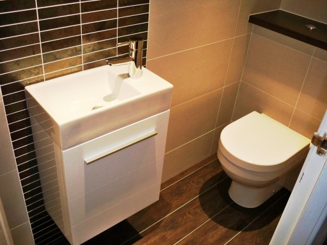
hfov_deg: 52.6
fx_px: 331
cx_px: 164
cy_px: 122
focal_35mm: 35
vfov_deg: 40.7
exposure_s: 1/60
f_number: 3.1
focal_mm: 6.3
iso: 200
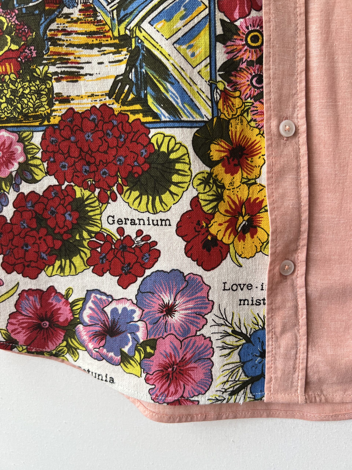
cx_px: 176
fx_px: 353
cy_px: 235
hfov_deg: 53.1
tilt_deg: -14.5
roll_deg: +3.4
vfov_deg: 67.3
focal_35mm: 26
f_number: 1.5
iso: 100
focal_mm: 5.7
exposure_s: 1/121
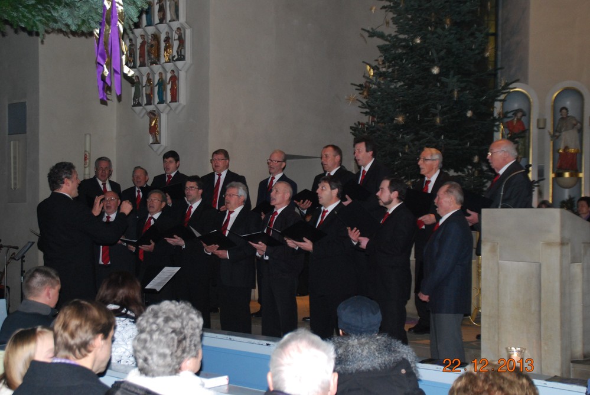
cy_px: 198
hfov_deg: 37.8
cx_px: 295
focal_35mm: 52
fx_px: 862
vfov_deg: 25.8
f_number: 5
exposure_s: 1/60
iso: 800
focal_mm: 35
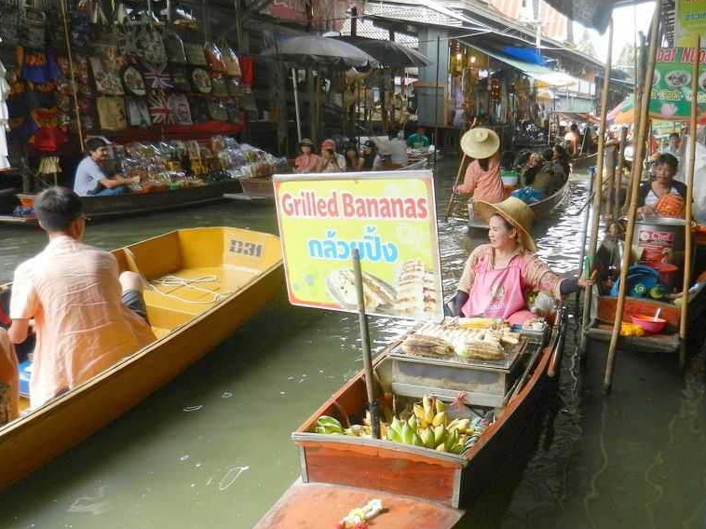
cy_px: 292
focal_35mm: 33
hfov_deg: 54.6
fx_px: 673
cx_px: 448
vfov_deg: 42.9
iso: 160
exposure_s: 1/125
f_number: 3.5
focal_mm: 4.5
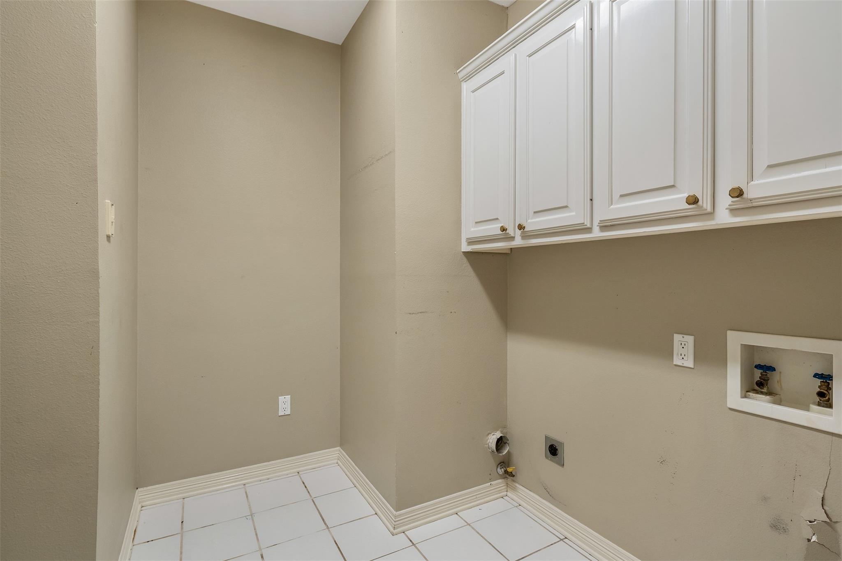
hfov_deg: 93.3
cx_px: 421
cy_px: 280
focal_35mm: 17
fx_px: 398
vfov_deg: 70.4
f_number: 8
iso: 800
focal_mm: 17
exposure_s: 1/20
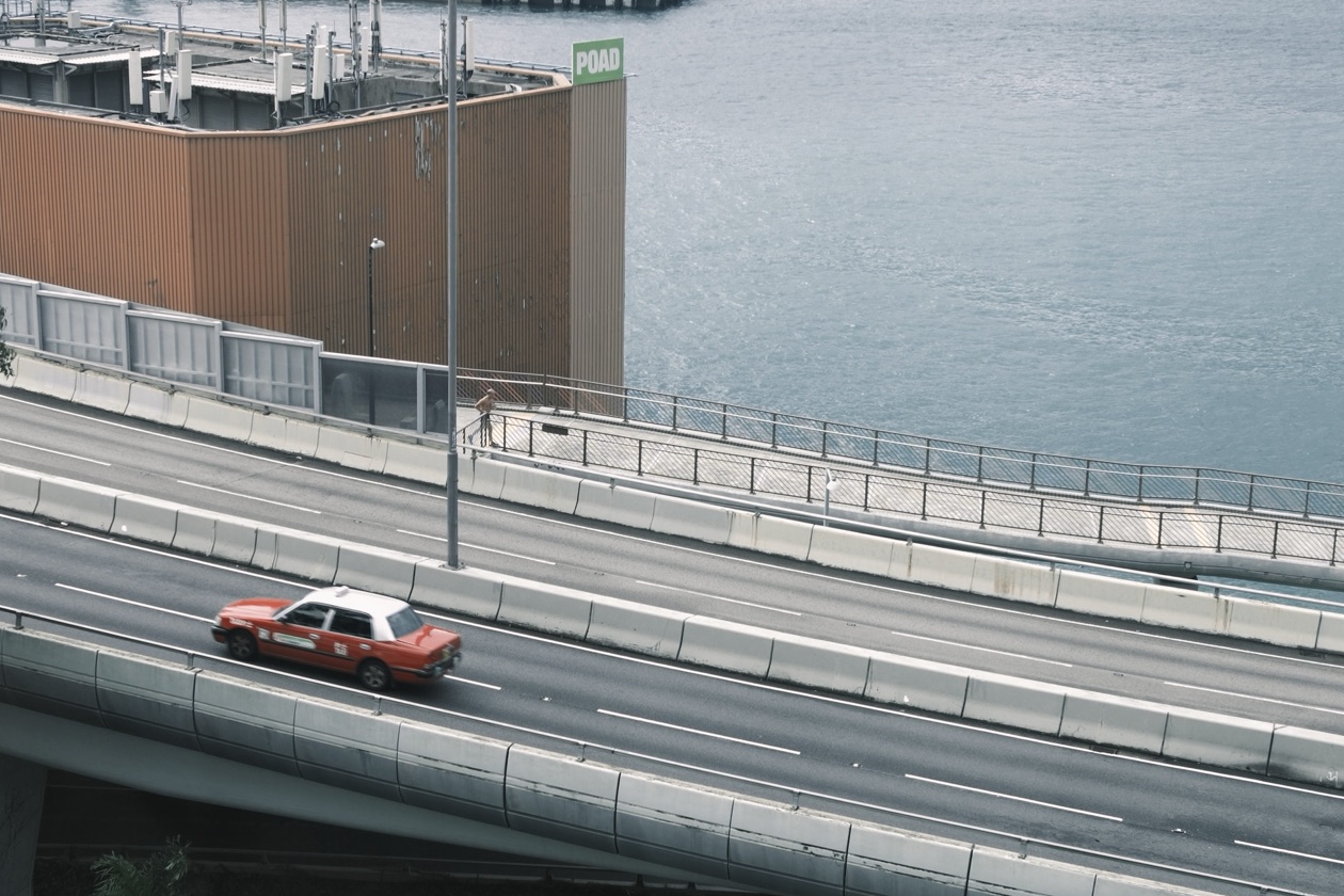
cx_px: 627
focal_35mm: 50
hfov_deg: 39.6
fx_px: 1867
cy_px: 547
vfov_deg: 26.9
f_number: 4.5
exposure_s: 1/170
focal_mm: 23
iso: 80
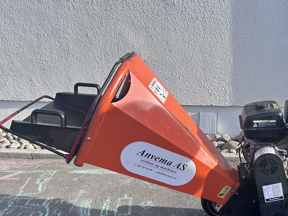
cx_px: 220
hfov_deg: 42.3
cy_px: 151
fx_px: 358
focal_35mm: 43
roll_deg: +0.6
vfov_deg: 33.2
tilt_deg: -27.1
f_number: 1.5
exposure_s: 1/1553
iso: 50
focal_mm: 5.7
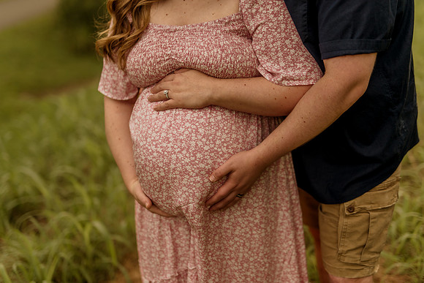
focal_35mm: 50
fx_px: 589
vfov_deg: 27.0
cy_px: 142
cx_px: 212
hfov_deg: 39.6
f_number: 1.8
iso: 125
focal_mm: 50
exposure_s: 1/800
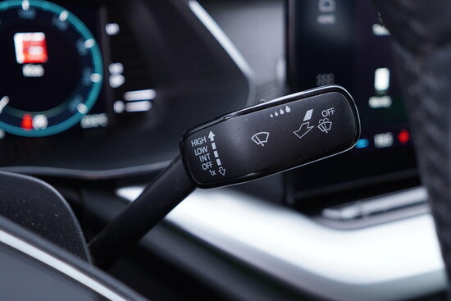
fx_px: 451
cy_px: 150
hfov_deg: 53.1
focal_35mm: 36
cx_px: 226
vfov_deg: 36.9
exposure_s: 1/40
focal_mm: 24
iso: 250
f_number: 2.8
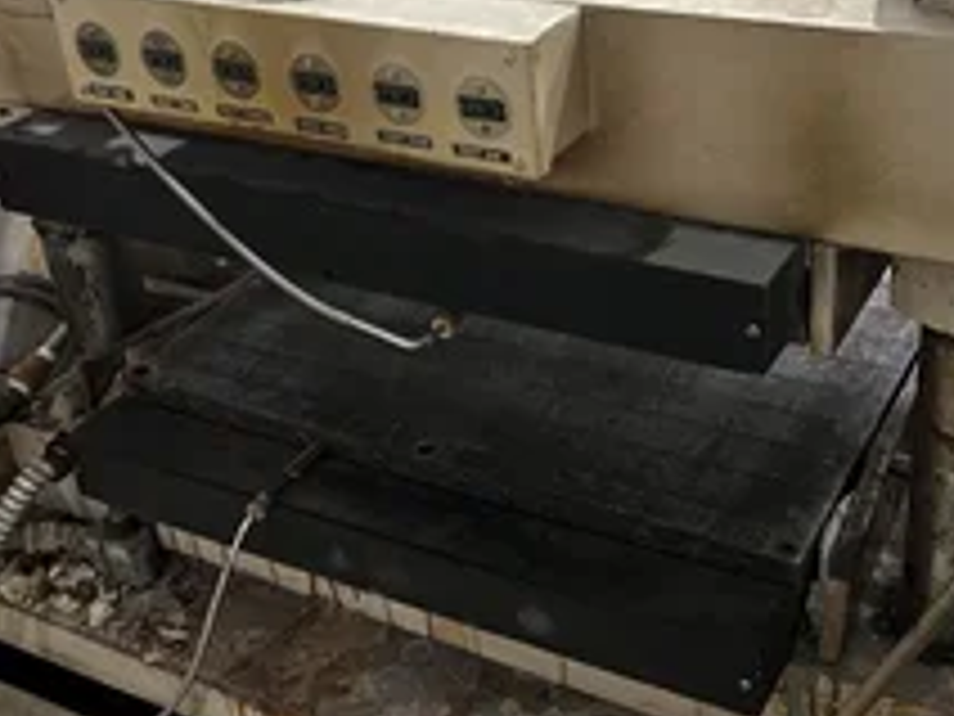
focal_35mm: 49
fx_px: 1350
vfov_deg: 29.6
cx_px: 572
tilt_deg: -30.6
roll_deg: +3.6
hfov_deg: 38.8
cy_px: 297
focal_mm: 5.7
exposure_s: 1/60
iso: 400
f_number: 1.5
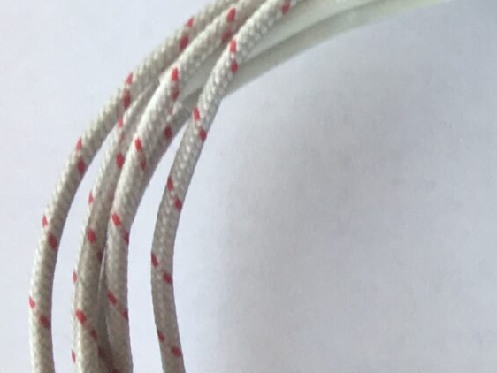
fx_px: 1896
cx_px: 1116
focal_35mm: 132
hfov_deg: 12.4
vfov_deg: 11.2
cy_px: 159
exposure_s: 1/60
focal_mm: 4.15
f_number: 2.2
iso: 32
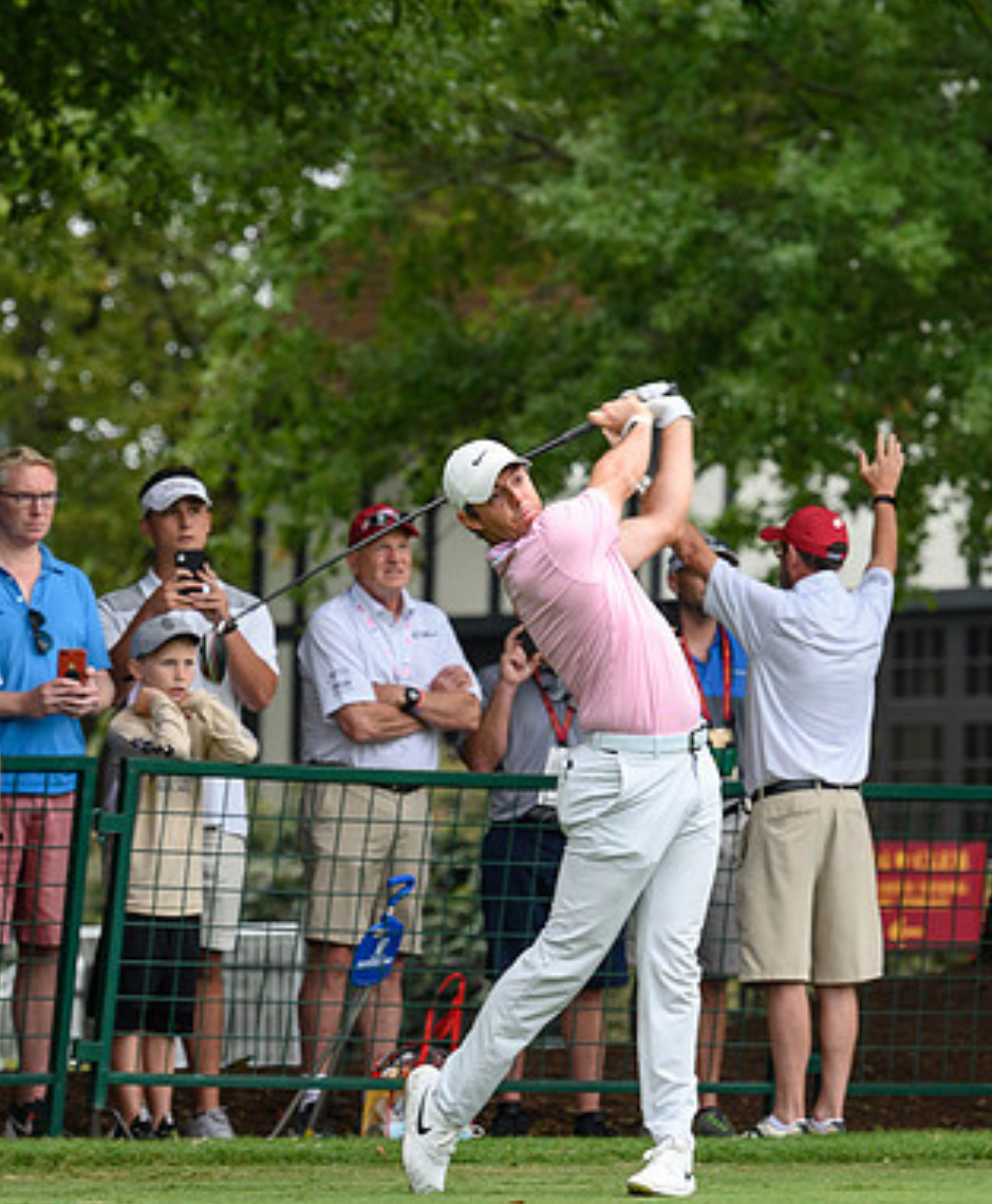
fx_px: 11251
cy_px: 678
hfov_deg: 5.0
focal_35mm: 312
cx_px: 442
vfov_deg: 6.1
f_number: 4.5
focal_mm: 175
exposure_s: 1/200
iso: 2000
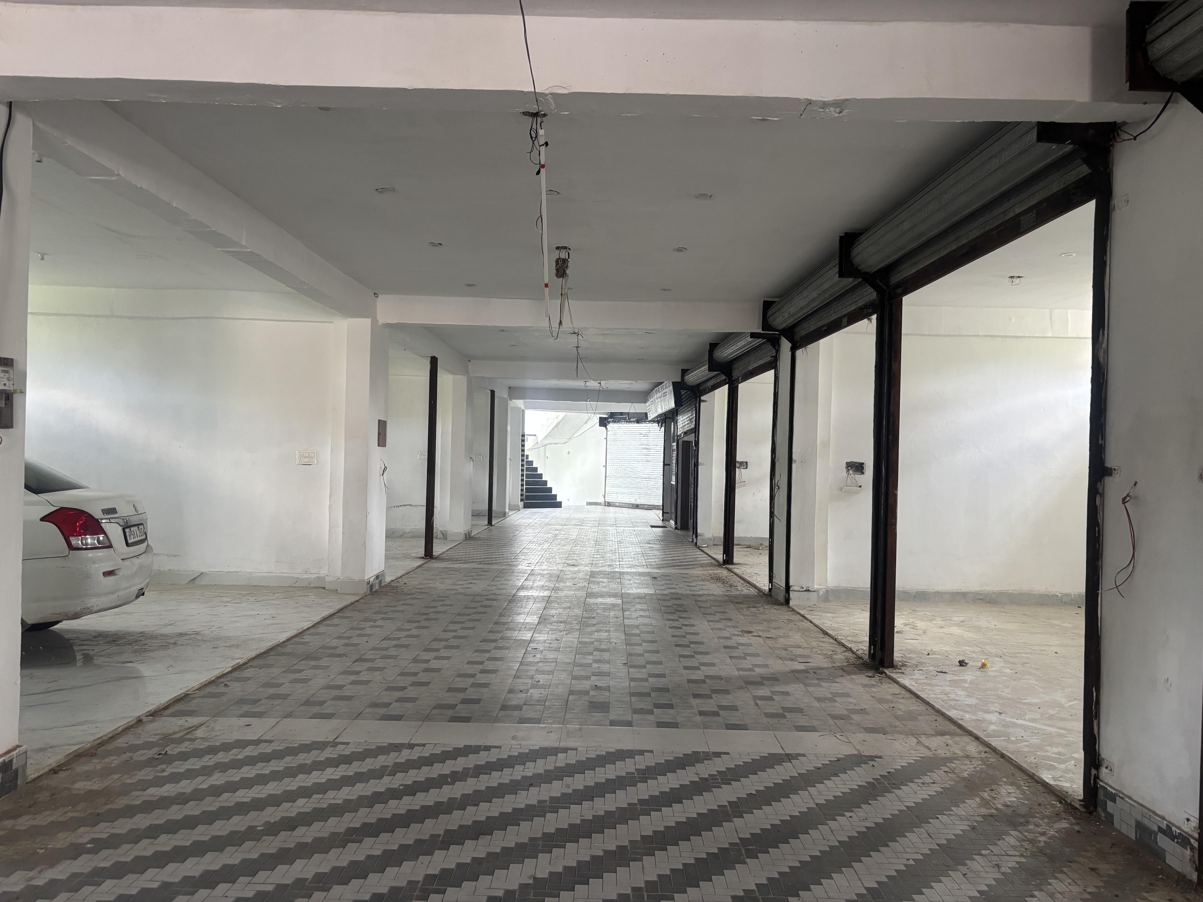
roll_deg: -1.8
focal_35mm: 26
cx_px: 602
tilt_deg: -0.5
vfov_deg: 53.1
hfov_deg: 67.3
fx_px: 904
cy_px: 451
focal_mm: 5.96
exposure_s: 1/60
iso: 200
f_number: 1.6
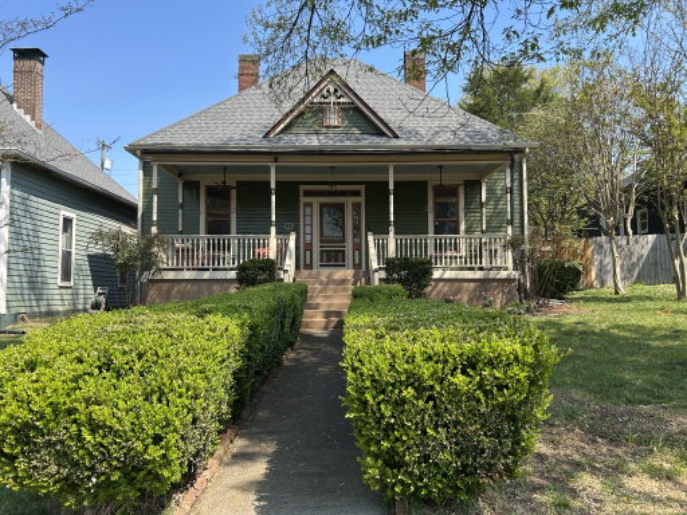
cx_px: 344
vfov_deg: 53.1
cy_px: 258
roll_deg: +0.5
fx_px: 516
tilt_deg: +3.1
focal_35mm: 26
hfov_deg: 67.3
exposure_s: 1/1531
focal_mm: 5.7
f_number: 1.5
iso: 50
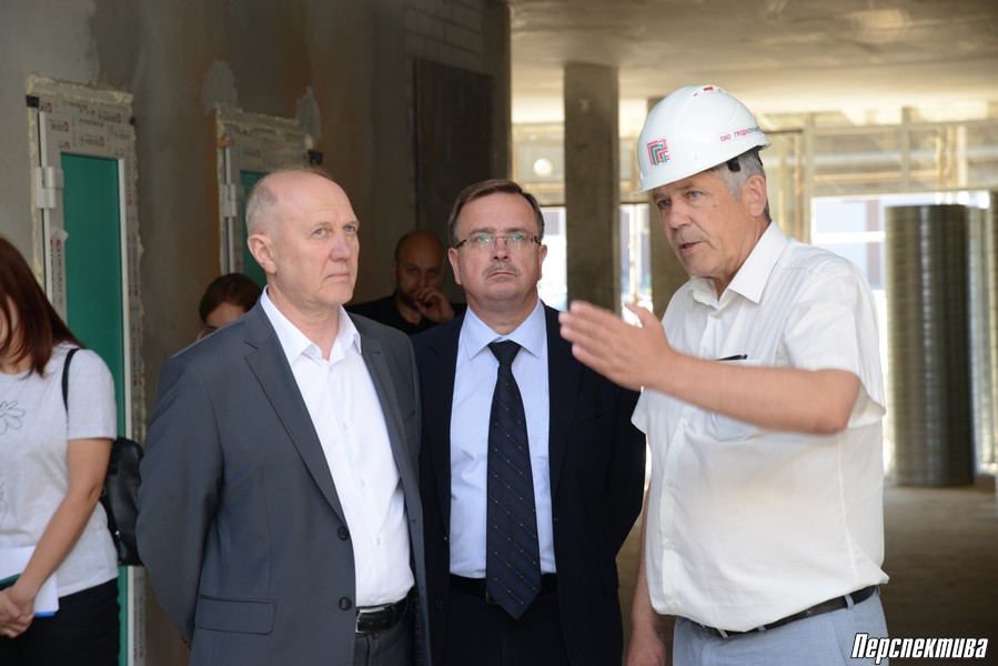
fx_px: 2912
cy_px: 333
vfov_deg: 13.1
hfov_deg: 19.5
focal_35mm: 105
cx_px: 499
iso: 640
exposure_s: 1/60
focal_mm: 105
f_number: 7.1
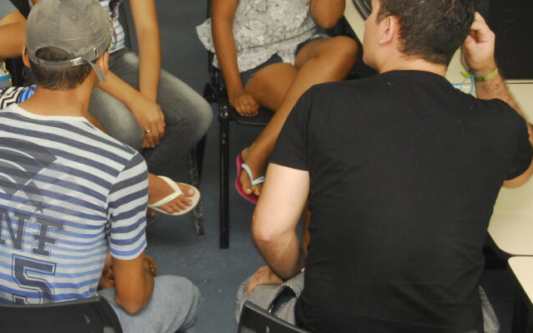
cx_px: 181
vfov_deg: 14.8
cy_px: 72
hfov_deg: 23.4
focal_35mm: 88
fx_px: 1279
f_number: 5.6
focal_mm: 36
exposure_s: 1/60
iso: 800
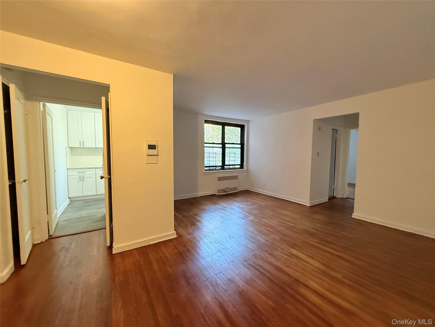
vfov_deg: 85.7
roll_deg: +0.0
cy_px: 164
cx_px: 218
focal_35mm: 14
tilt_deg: -2.2
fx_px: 176
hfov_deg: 102.1
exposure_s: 1/120
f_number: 2.2
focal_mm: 2.22
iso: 640
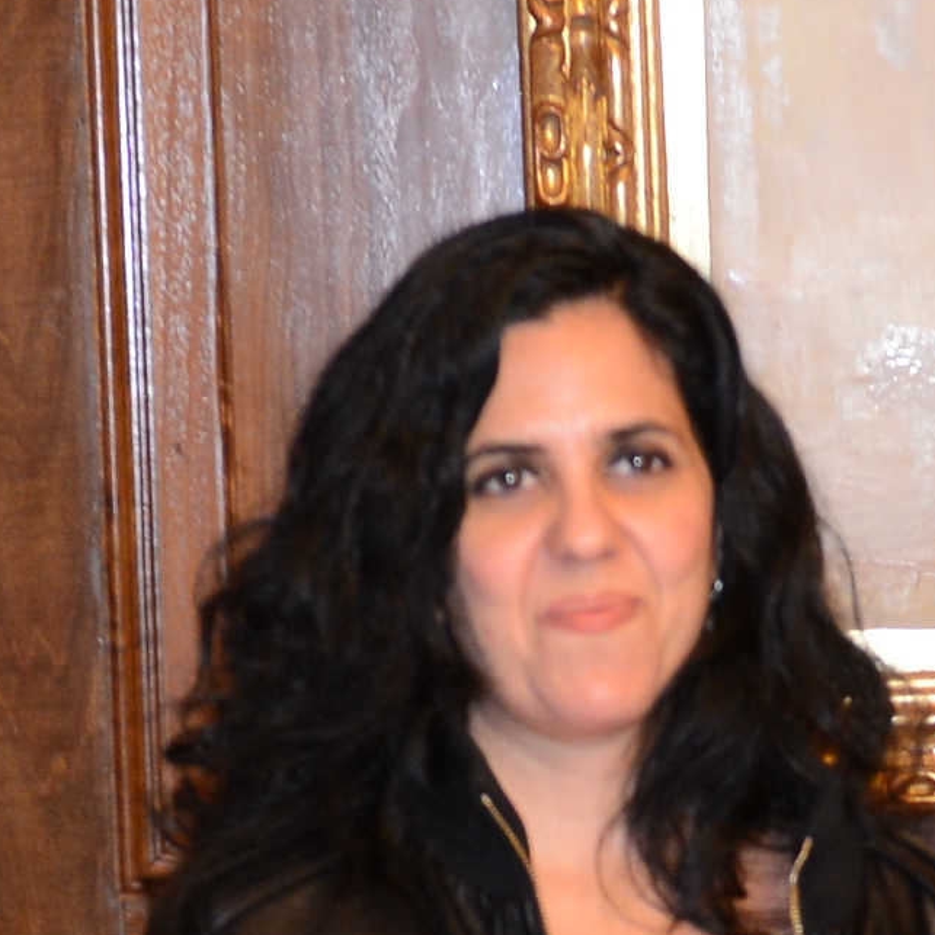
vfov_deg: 7.0
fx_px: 7579
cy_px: 1409
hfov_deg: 7.0
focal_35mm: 248
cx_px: 1085
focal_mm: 34
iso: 800
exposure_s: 1/50
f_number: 3.5
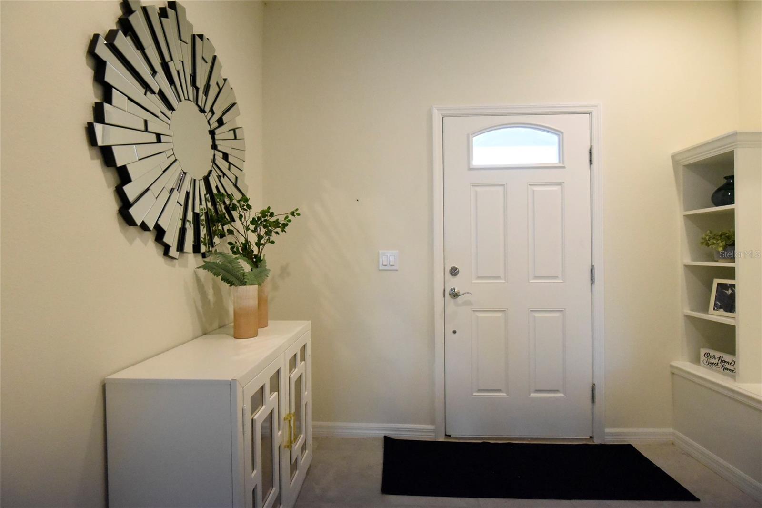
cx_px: 381
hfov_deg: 96.7
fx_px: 339
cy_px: 254
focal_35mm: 16
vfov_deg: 73.7
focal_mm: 16
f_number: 6.3
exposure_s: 1/640
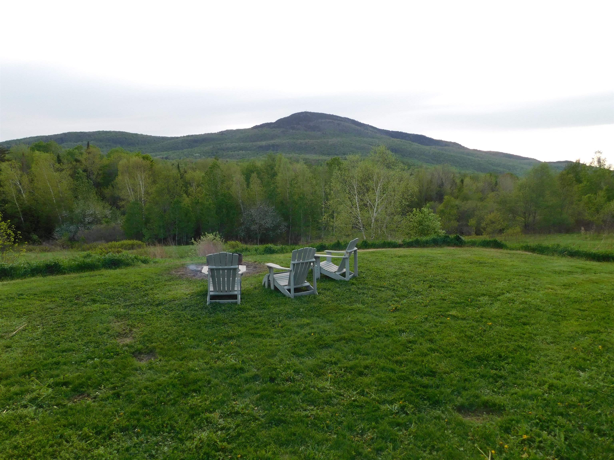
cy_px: 230
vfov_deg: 58.9
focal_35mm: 23
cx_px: 307
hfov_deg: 73.9
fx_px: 408
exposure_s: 1/200
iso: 125
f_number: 3
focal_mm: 4
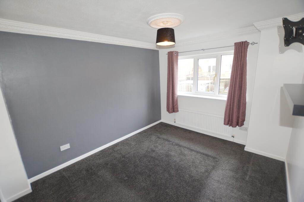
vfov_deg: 77.2
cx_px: 152
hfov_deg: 100.4
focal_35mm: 15
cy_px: 101
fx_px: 127
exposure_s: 1/60
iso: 640
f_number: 3.5
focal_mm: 10
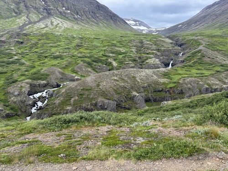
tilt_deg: -11.7
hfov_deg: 71.6
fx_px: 158
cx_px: 114
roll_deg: -2.0
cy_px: 86
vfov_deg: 56.8
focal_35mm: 24
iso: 80
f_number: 1.78
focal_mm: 6.76
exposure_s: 1/853
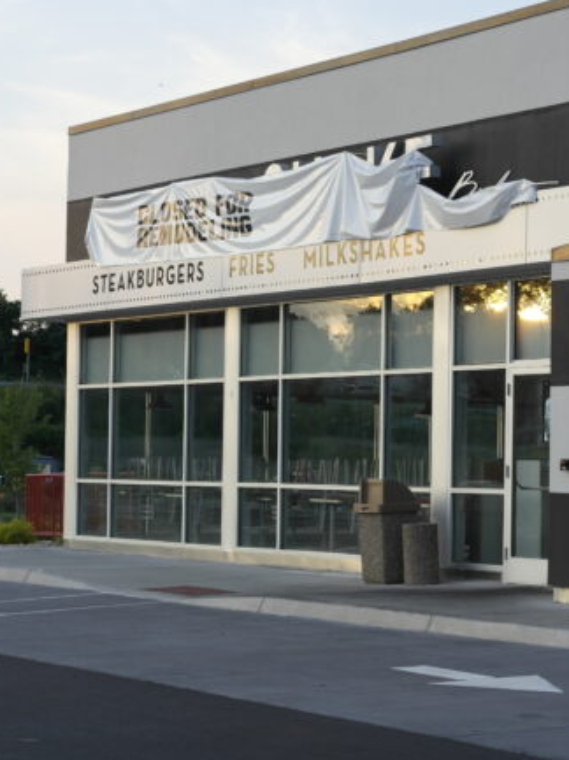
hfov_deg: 14.9
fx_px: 2173
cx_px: 313
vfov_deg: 19.8
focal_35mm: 99
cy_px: 358
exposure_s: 1/125
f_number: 5
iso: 100
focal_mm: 38
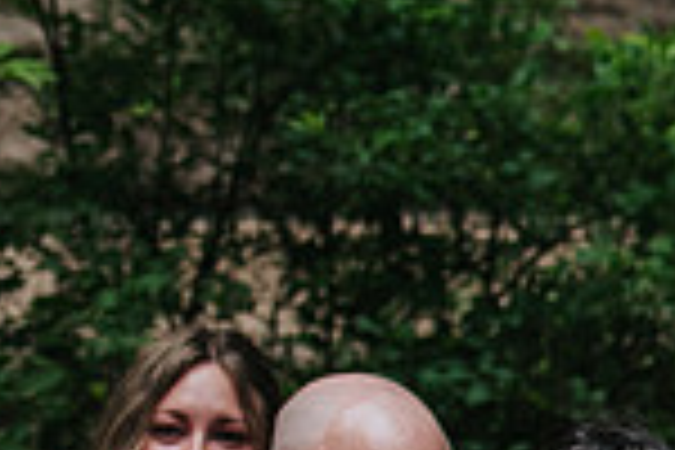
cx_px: -384
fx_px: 12468
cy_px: 11
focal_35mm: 665
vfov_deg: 2.1
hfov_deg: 3.1
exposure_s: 1/500
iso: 1000
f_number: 4
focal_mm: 120
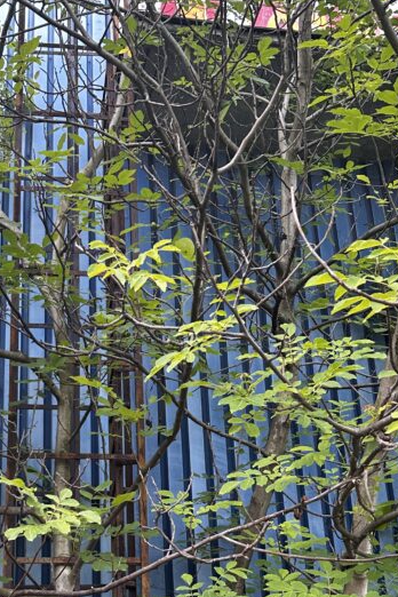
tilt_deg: +20.2
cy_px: 503
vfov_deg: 38.4
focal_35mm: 49
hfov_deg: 27.3
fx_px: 813
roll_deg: +0.6
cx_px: 119
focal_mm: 6.86
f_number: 1.78
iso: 160
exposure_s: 1/121
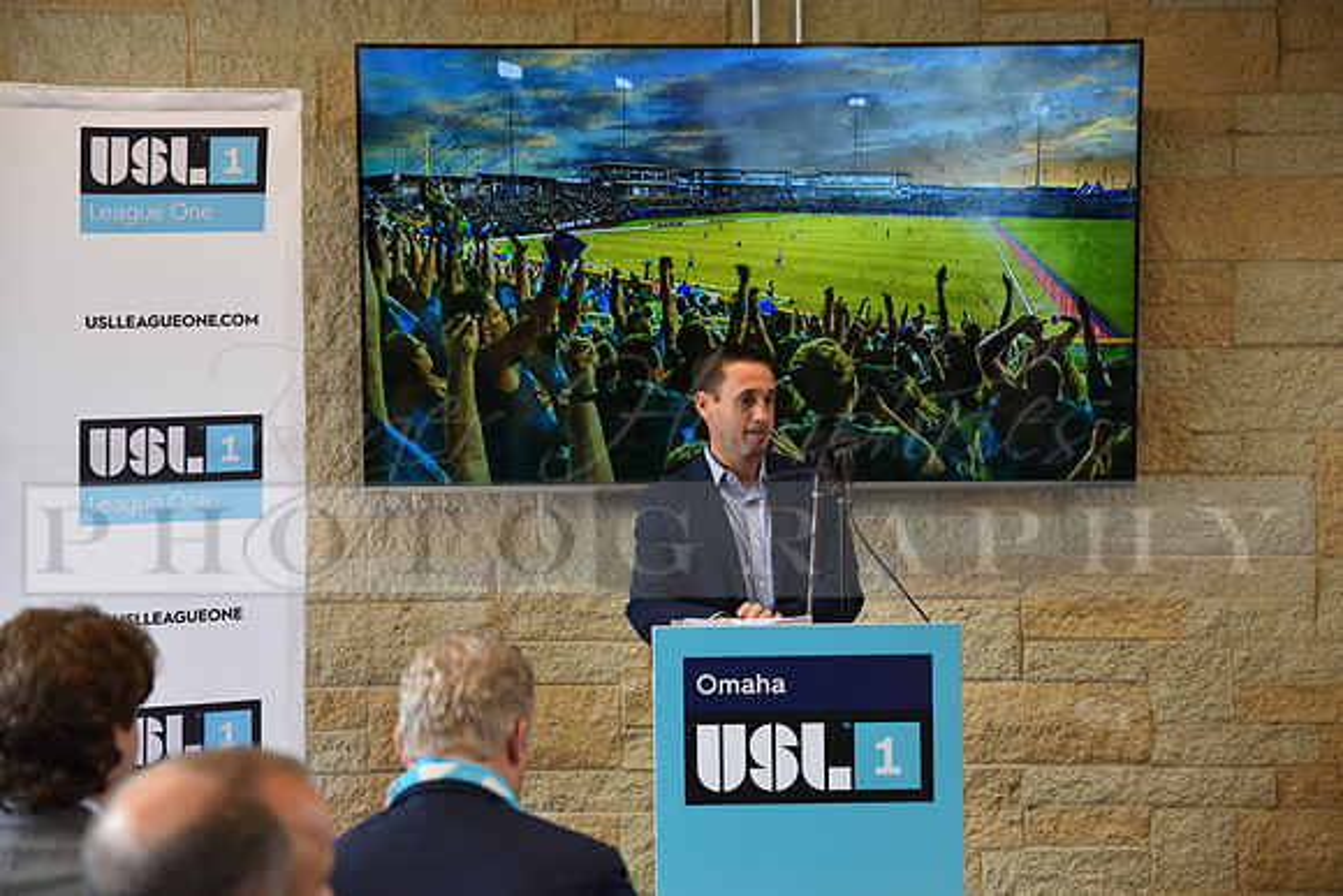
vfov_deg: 19.5
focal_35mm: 70
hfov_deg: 28.8
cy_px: 448
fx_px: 2612
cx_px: 672
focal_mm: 70
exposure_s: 1/60
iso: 400
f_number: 3.2
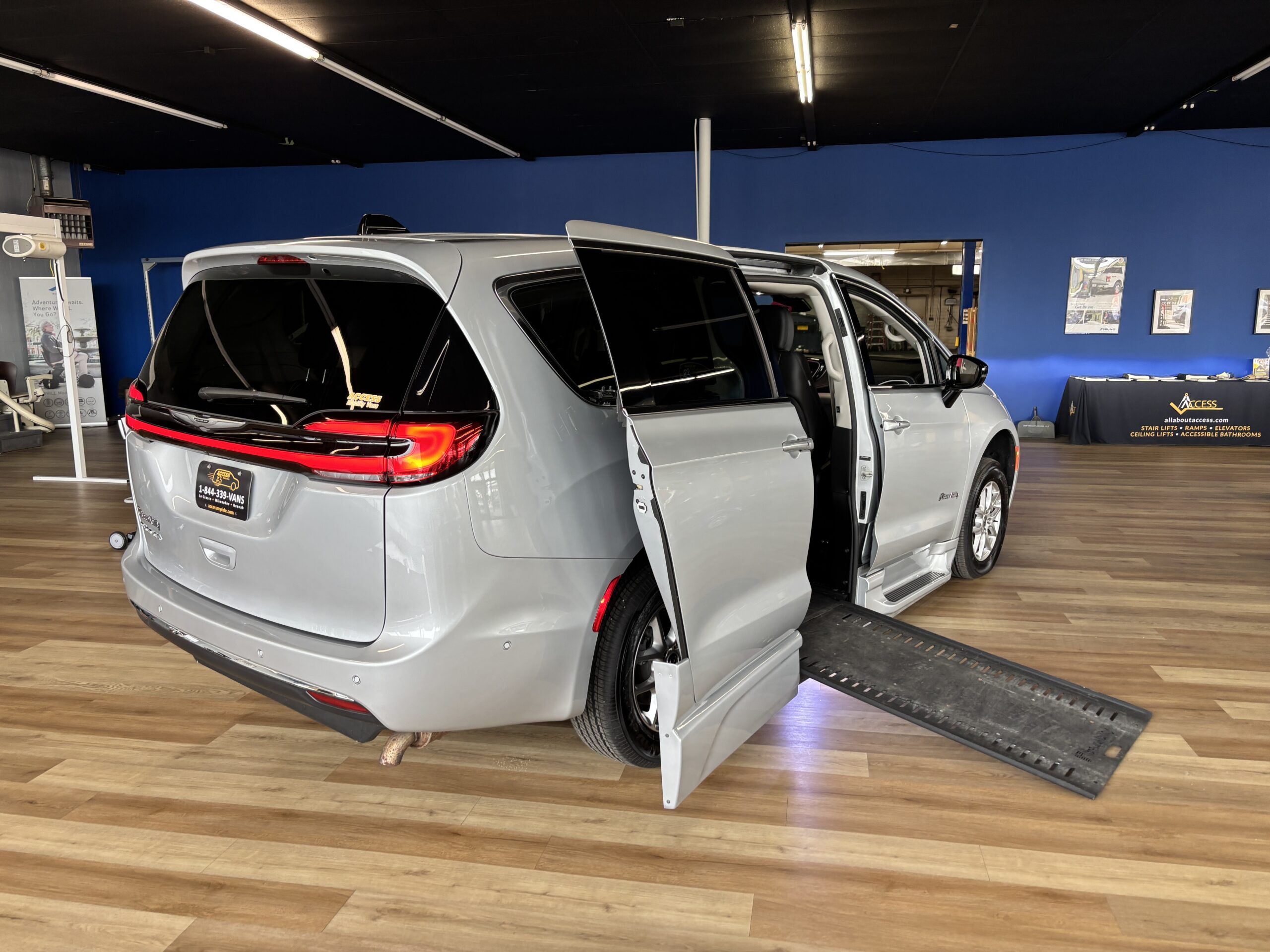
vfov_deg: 53.1
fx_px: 954
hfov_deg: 67.3
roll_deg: -0.3
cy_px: 476
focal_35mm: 26
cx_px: 635
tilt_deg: -8.0
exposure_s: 1/60
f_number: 1.6
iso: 80
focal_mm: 5.96
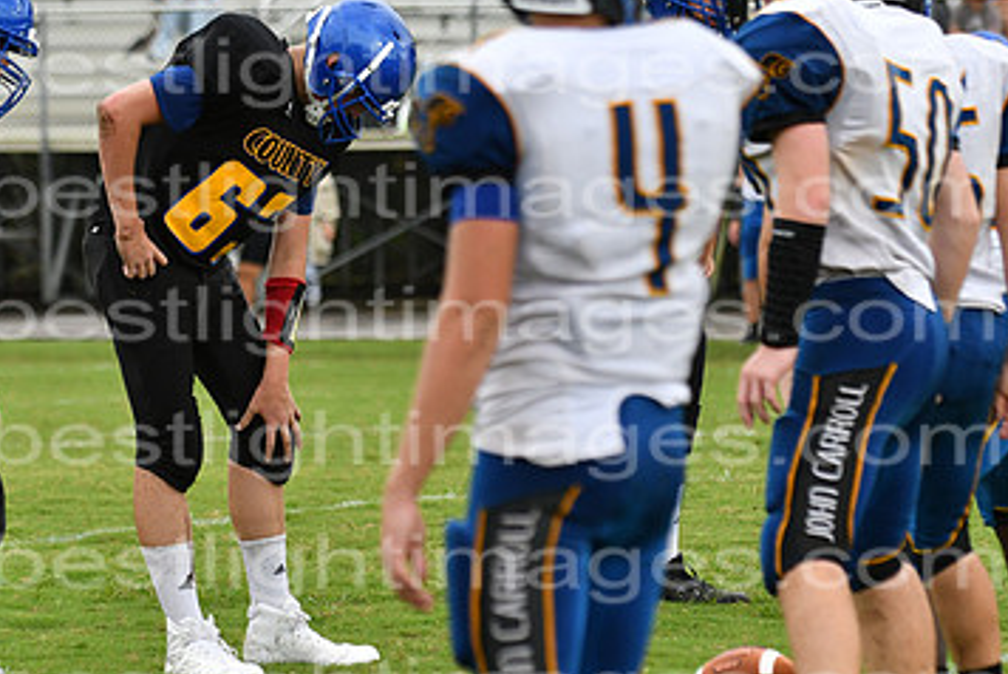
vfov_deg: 4.0
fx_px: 9584
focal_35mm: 342
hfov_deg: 6.0
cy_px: 259
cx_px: 360
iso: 800
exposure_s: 1/3200
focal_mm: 140
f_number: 3.5
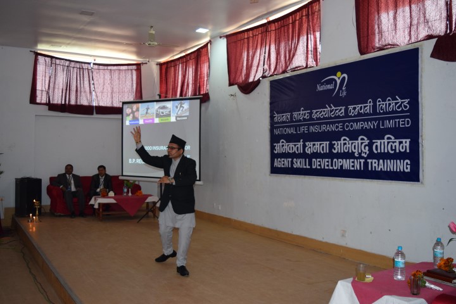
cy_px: 152
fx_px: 437
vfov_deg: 38.4
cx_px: 228
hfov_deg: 55.1
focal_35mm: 34
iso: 800
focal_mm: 23
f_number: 4.5
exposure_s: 1/80
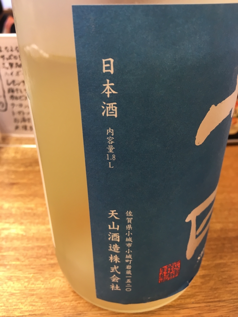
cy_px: 158
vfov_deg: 61.7
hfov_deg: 48.2
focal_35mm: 29
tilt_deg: -31.9
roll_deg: -0.3
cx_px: 119
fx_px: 266
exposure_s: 1/33
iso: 80
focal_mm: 4.15
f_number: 2.2
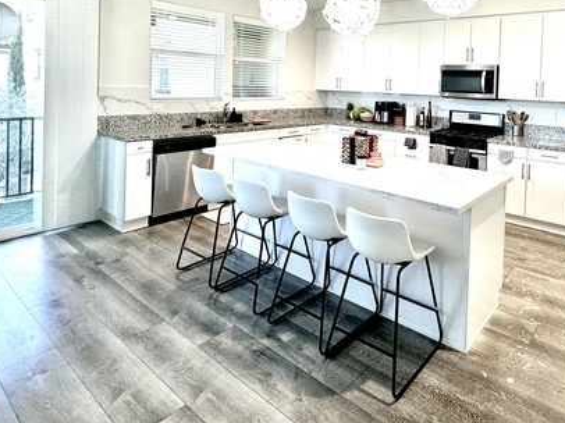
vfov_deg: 55.3
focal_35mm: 23
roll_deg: -2.1
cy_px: 93
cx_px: 401
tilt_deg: -0.9
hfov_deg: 70.5
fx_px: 375
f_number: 2.2
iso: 160
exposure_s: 1/120
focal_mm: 2.22
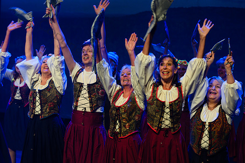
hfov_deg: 20.4
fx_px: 681
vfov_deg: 13.7
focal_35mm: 100
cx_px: 122
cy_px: 82
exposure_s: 1/80
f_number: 3.5
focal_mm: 100
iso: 1250
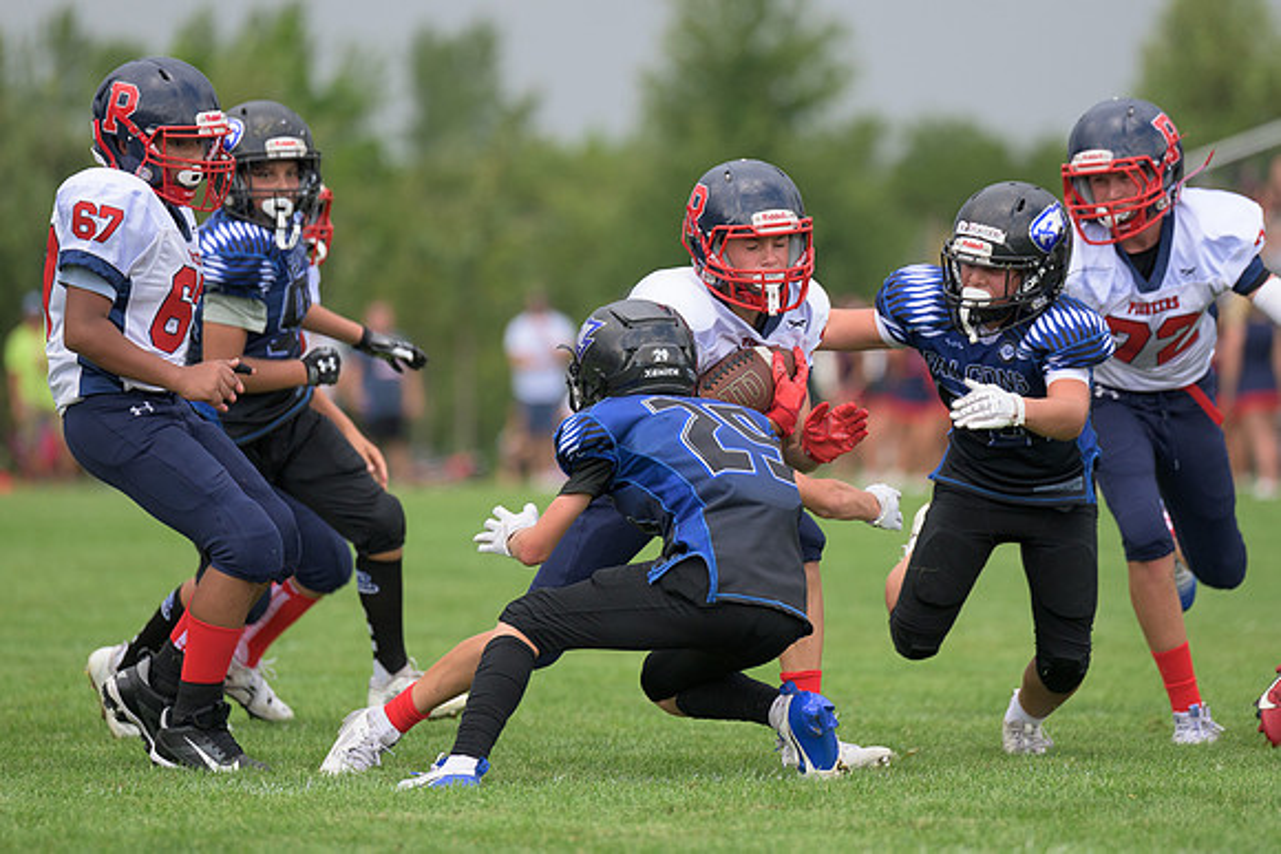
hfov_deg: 6.9
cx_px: 715
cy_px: 290
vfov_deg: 4.6
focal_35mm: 298
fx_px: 10593
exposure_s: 1/3200
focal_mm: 190
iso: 320
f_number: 2.8
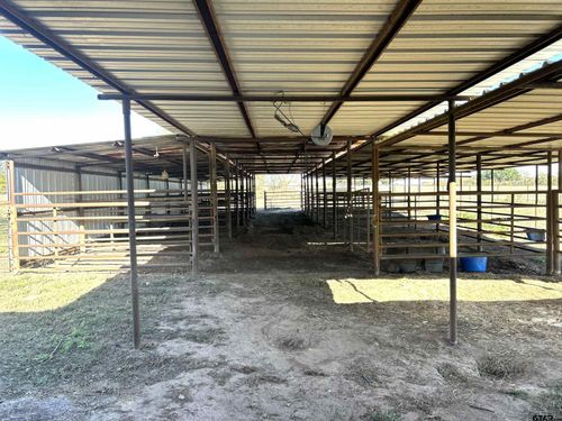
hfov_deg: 67.3
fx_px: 422
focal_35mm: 26
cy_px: 210
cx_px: 281
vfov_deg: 53.1
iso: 50
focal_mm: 5.7
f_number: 1.5
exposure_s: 1/347
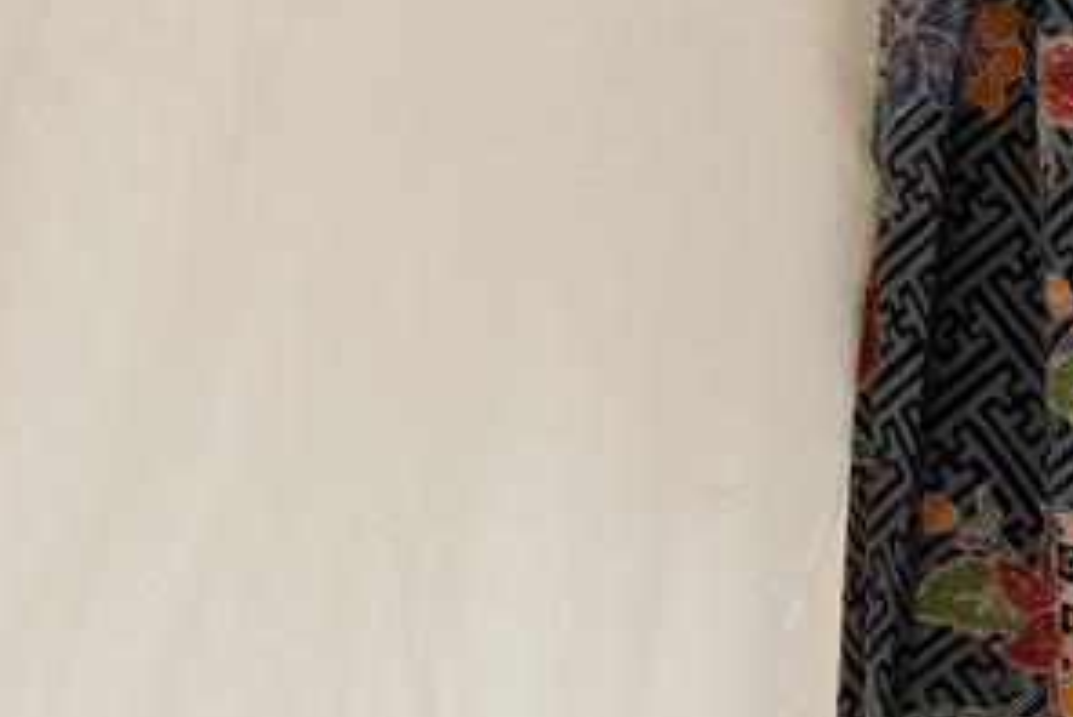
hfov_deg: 10.5
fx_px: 5725
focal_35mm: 192
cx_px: 1251
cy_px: -524
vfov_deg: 7.0
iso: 100
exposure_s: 1/160
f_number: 6.3
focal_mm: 42
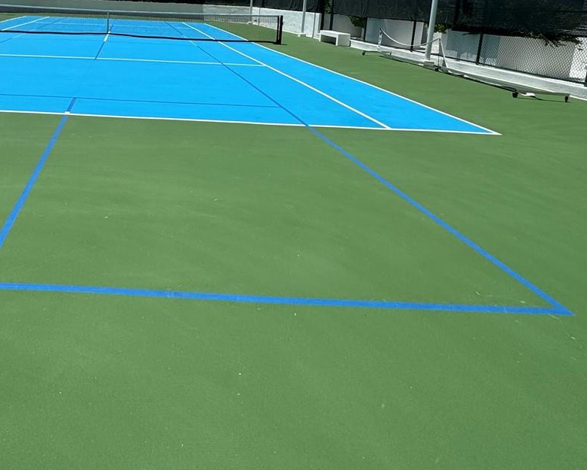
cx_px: 129
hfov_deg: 58.1
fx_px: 487
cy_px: 70
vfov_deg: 47.6
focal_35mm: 28
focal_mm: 2.22
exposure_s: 1/3247
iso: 50
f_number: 2.2
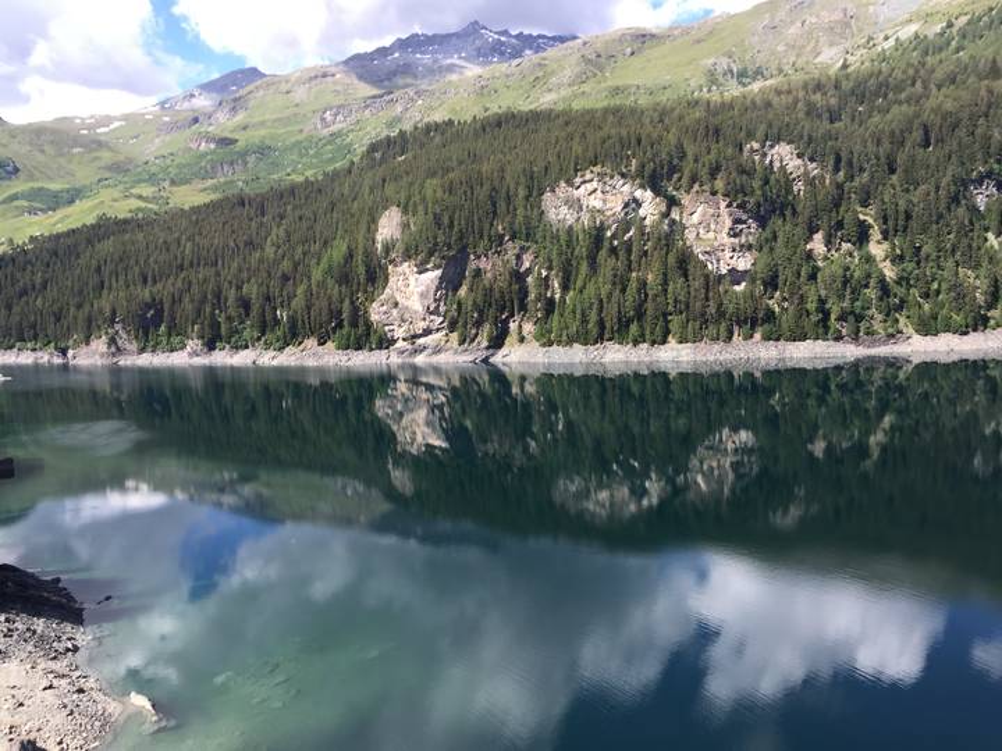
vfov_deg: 48.2
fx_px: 839
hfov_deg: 61.7
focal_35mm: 29
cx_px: 501
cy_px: 376
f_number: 2.2
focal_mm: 4.15
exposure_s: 1/109
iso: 32
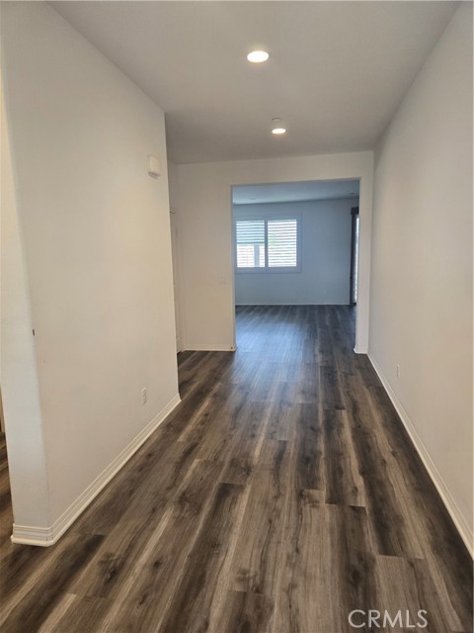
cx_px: 237
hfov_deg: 58.9
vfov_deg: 73.9
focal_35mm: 23
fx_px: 420
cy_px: 316
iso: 160
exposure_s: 1/120
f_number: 1.8
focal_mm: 5.4
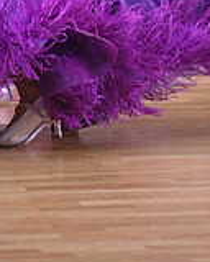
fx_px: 4623
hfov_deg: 2.6
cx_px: -37
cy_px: -196
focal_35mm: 595
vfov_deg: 3.2
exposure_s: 1/400
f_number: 5
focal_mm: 175
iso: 3200
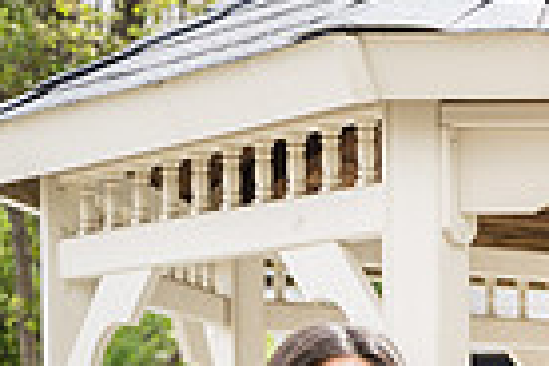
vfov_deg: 8.4
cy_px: 694
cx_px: 975
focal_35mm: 156
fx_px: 2379
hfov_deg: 12.1
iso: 100
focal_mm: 37
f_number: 2.8
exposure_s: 1/400
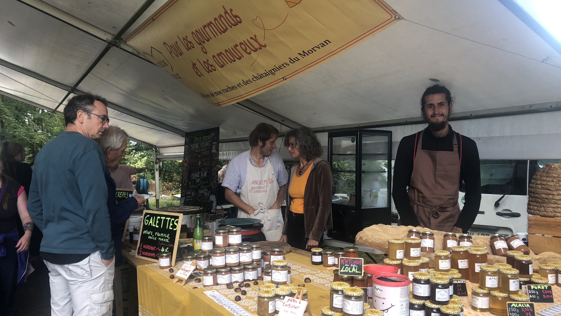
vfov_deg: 37.7
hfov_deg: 62.6
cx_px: 278
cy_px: 179
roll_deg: -0.5
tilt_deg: -4.8
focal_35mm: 31
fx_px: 461
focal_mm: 3.99
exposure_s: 1/120
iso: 50
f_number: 1.8
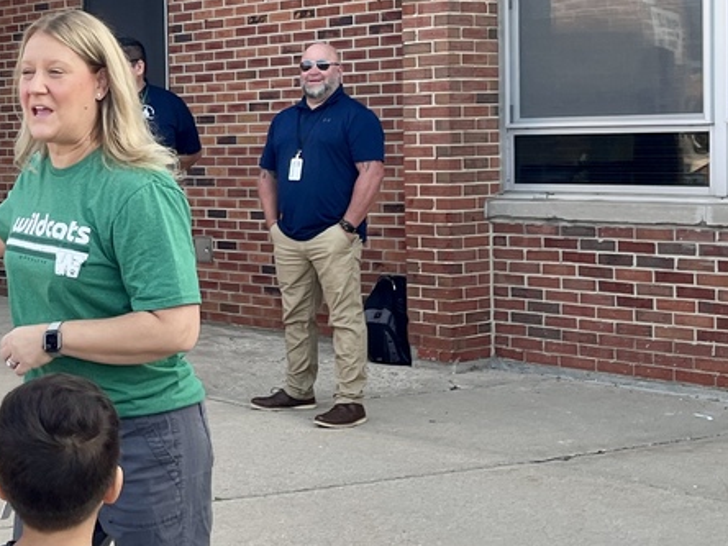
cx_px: 5
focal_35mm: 60
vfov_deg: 24.4
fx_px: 1262
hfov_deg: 30.0
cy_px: 289
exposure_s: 1/387
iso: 50
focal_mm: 5.1
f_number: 1.6
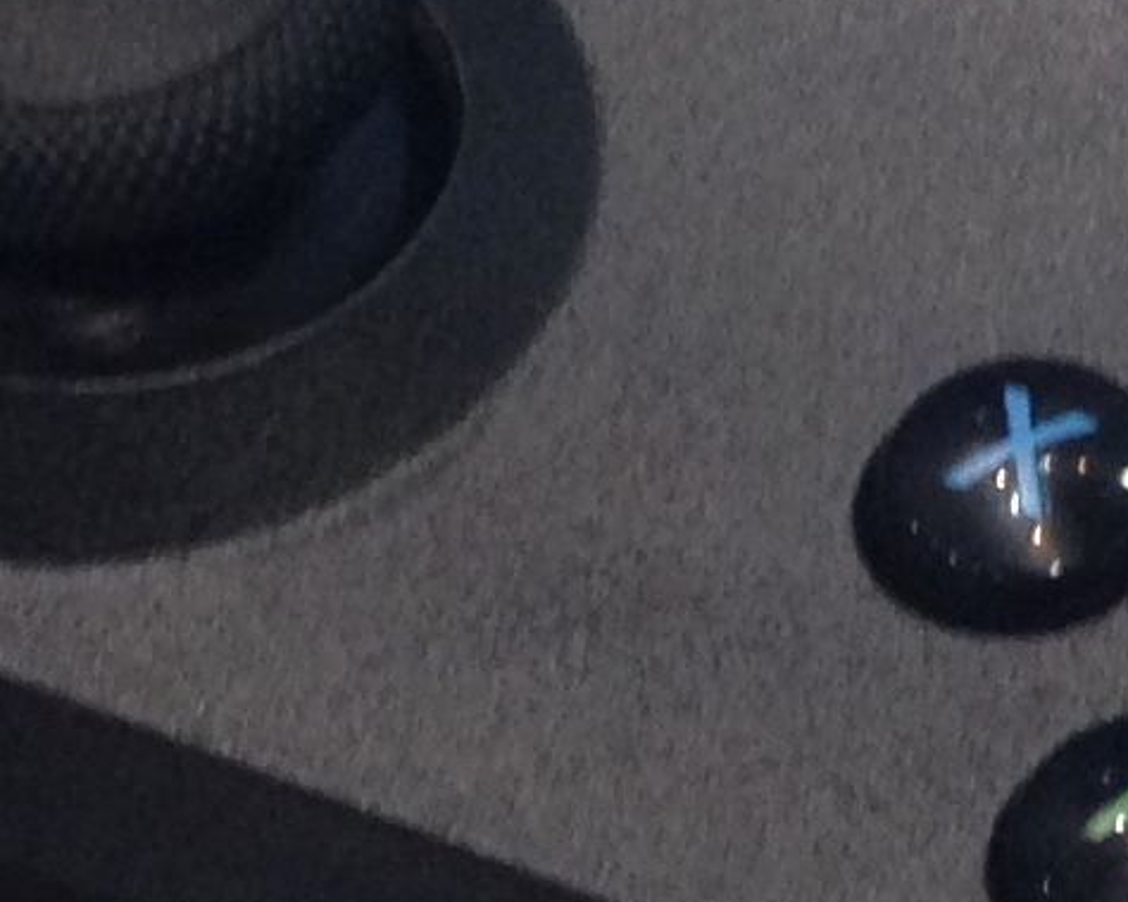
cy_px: 1014
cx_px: 1066
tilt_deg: -43.7
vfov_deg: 6.9
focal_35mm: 222
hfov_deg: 8.7
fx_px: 7410
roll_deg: +0.9
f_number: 2.4
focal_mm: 4.12
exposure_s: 1/20
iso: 125
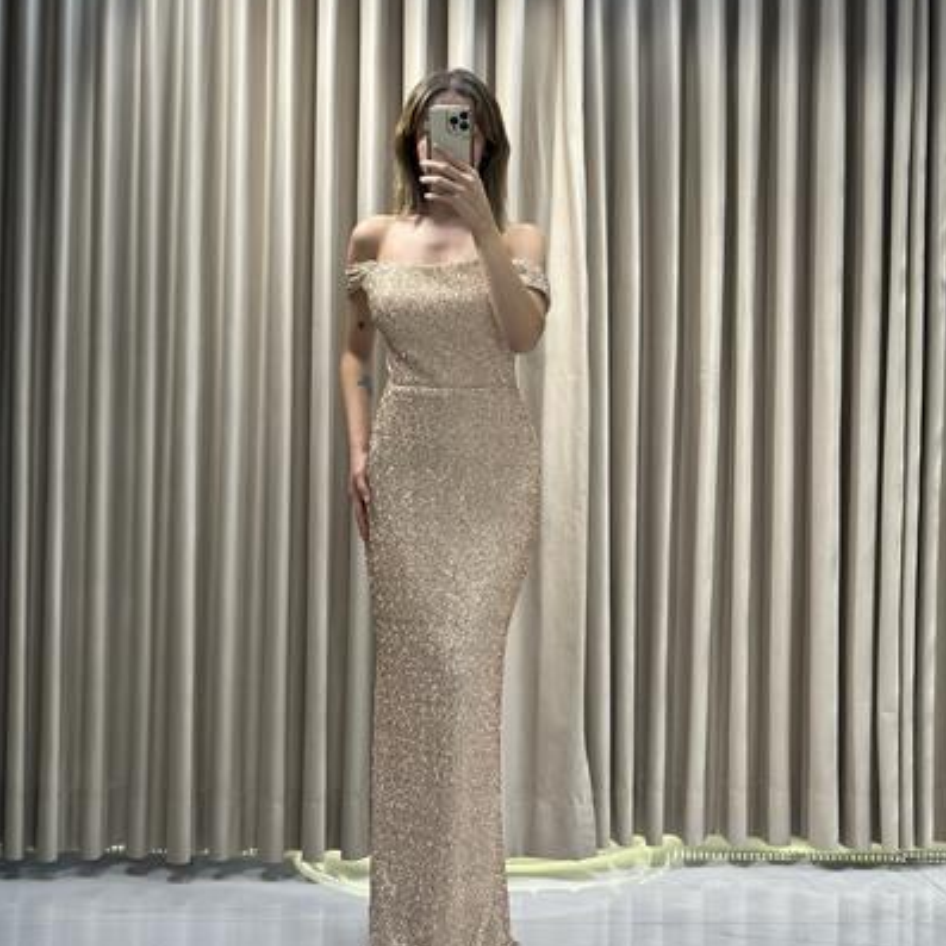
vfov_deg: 30.0
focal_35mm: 57
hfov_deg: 30.0
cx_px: 472
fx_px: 1762
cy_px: 375
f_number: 1.78
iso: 80
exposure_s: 1/342
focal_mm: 6.86
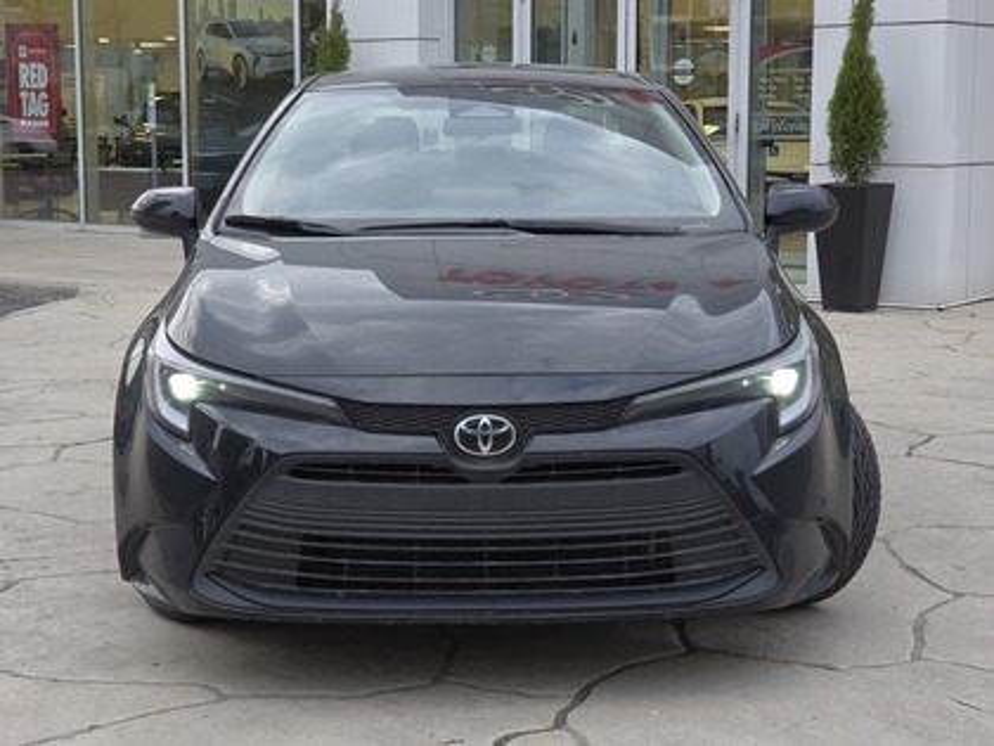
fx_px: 1981
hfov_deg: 28.2
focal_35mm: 69
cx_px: 497
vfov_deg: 21.3
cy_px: 373
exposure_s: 1/50
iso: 32
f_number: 2.4
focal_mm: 7
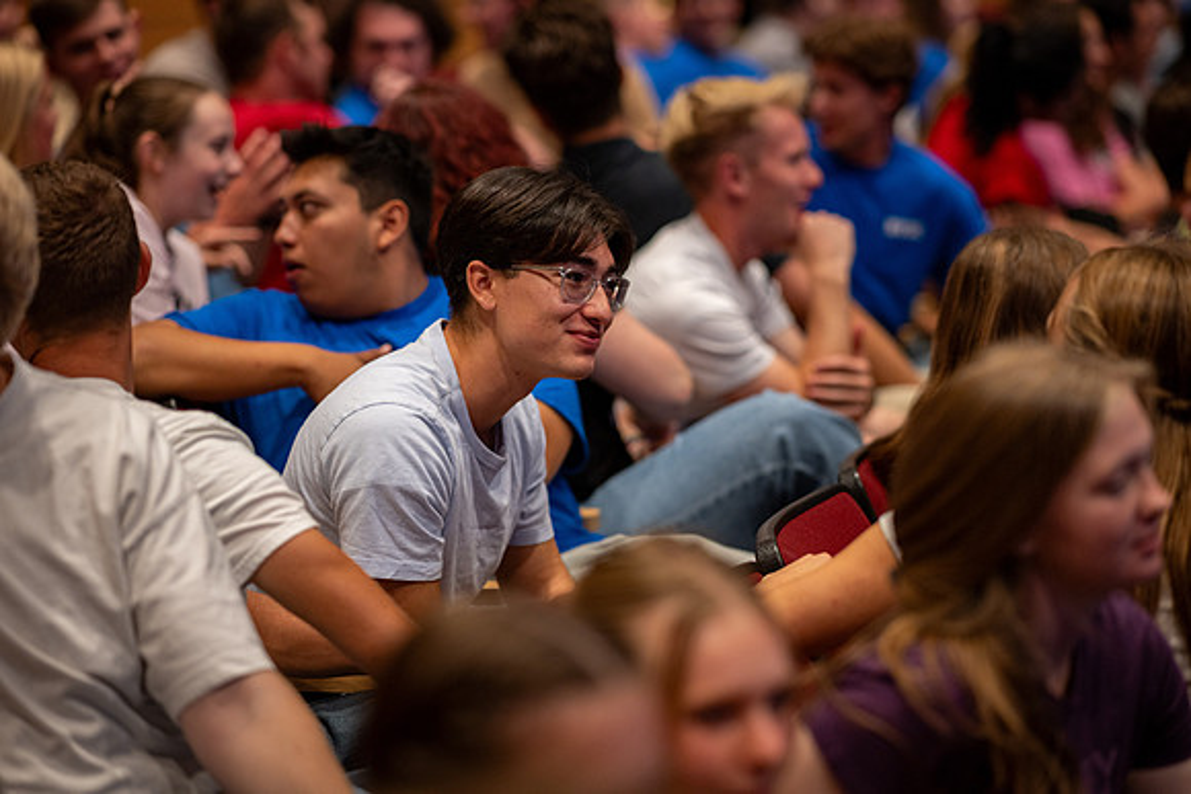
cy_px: 397
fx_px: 3474
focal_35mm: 105
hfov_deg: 19.5
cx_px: 596
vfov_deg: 13.0
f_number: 2
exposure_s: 1/125
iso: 320
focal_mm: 105
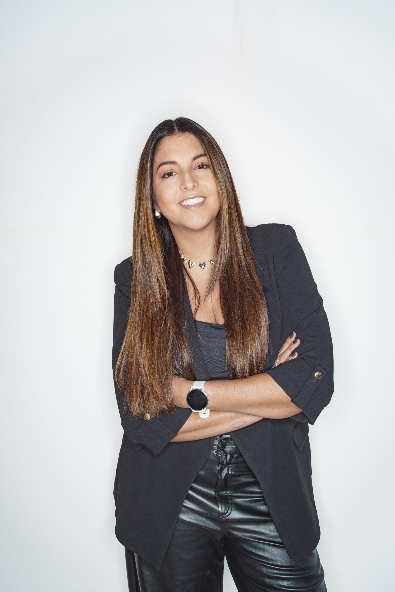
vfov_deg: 63.6
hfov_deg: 45.0
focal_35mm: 29
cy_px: 296
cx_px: 198
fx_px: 477
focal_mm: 29
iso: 100
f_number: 8
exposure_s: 1/160
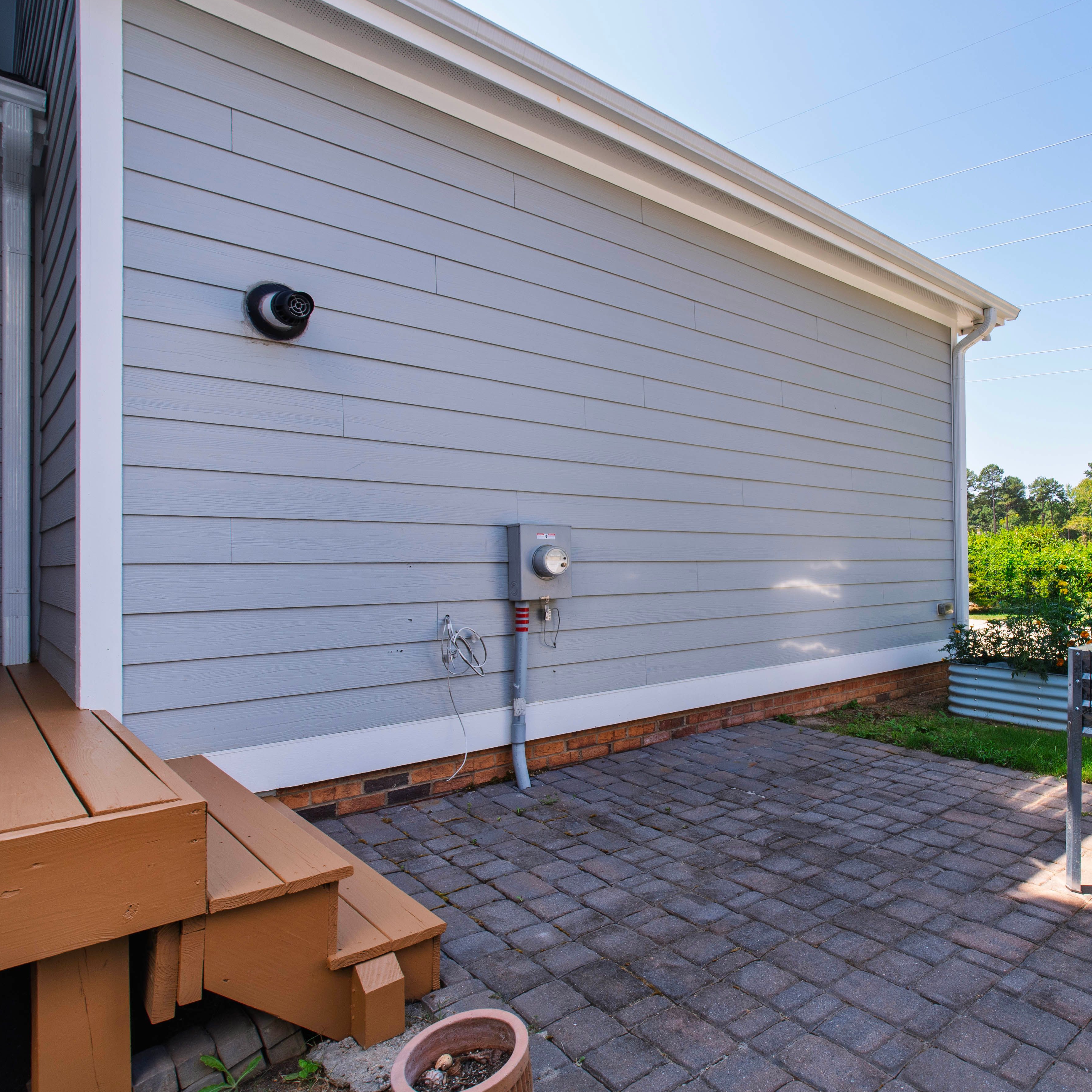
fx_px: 714
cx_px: 721
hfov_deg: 72.8
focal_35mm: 20
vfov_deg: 74.8
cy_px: 547
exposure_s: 1/60
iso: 100
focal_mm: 10
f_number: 8
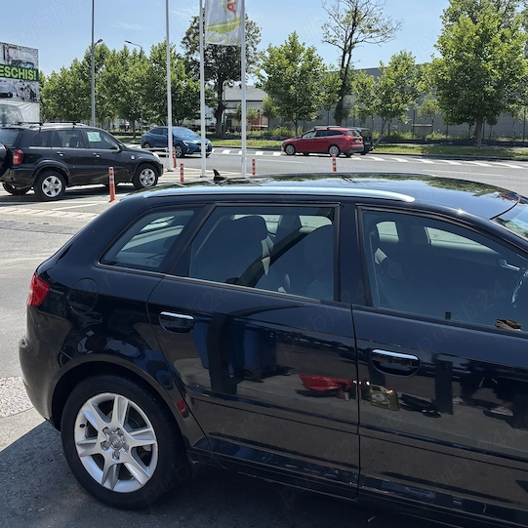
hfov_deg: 48.4
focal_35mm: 34
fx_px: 587
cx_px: 271
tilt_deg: -5.9
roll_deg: -1.7
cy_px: 190
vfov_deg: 47.9
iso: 50
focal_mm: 5.96
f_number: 1.6
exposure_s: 1/3311
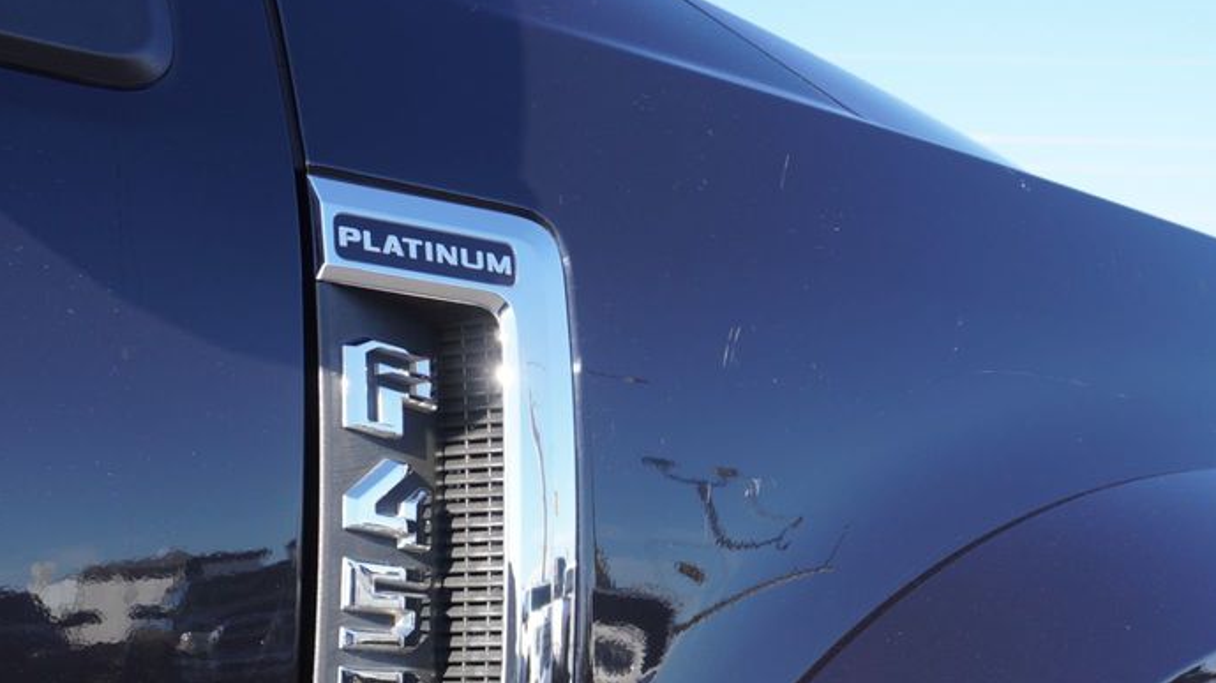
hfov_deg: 38.6
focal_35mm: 54
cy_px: 499
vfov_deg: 22.1
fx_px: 1733
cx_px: 644
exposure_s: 1/125
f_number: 5.6
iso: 100
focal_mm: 23
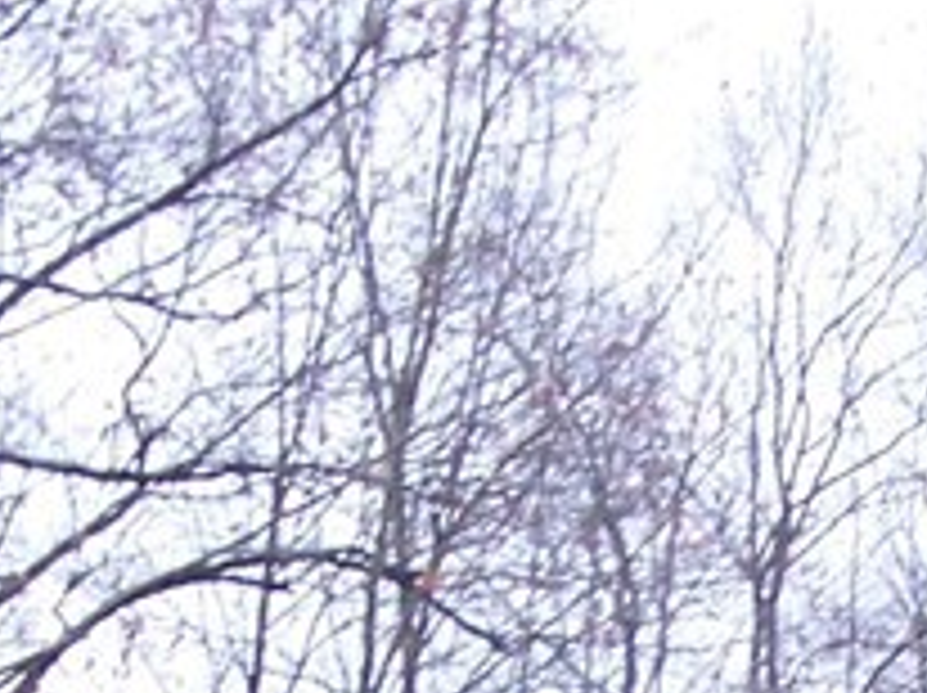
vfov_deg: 7.5
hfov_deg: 10.4
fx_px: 5055
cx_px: 958
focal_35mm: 189
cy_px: 1485
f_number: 2.8
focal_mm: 6.3
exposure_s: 1/125
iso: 140
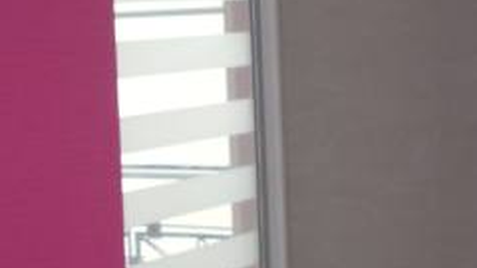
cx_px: 56
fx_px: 1530
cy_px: 1
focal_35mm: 121
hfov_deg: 17.5
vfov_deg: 9.9
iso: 100
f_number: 2.8
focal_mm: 6.3
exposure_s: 1/45
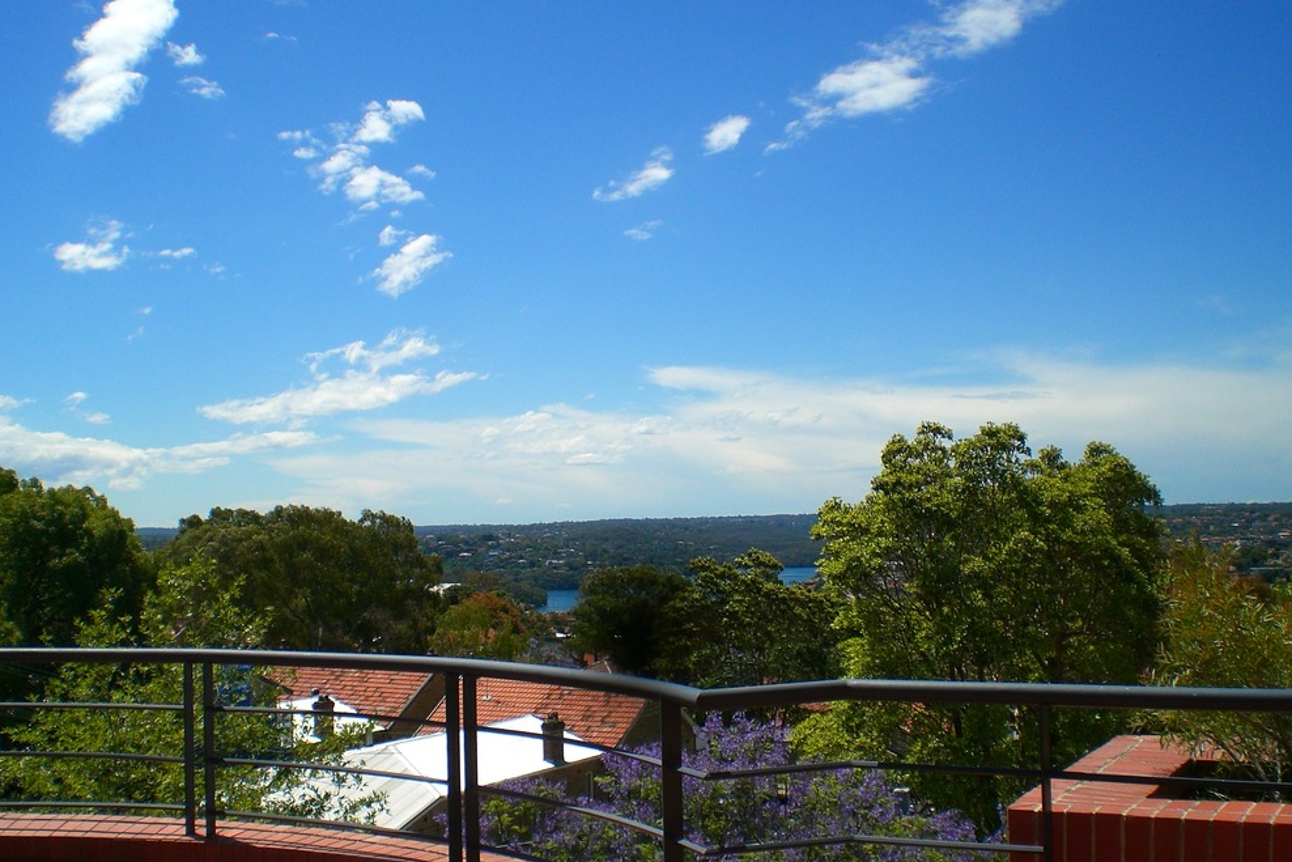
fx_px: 1436
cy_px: 474
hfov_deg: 48.5
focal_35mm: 40
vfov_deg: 33.4
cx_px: 641
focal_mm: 6.3
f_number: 4.4
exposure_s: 1/800
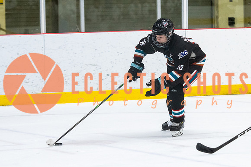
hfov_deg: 8.3
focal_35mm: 247
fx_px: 1723
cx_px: 170
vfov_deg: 5.6
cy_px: 66
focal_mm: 112
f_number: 2.8
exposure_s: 1/640
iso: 1800
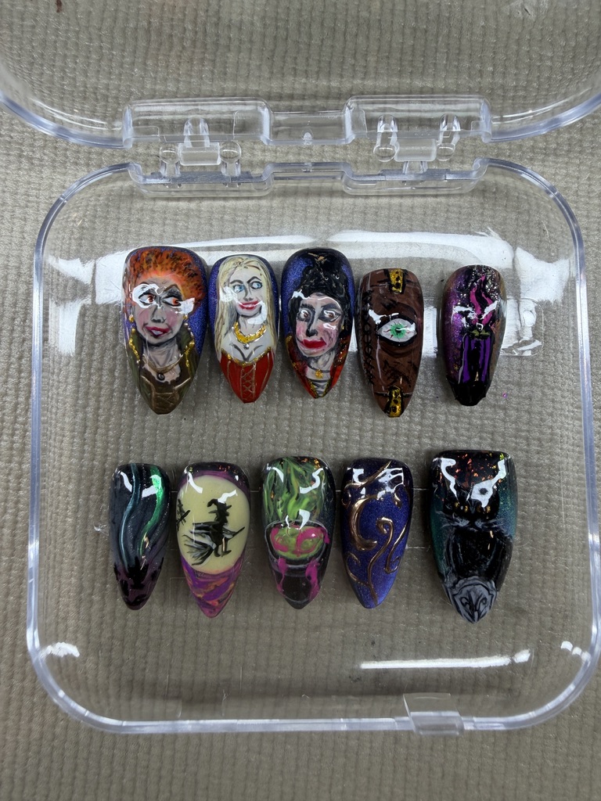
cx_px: 300
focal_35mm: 24
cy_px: 400
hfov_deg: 56.8
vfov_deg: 71.6
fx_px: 556
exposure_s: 1/120
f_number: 2.2
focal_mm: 2.22
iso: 80
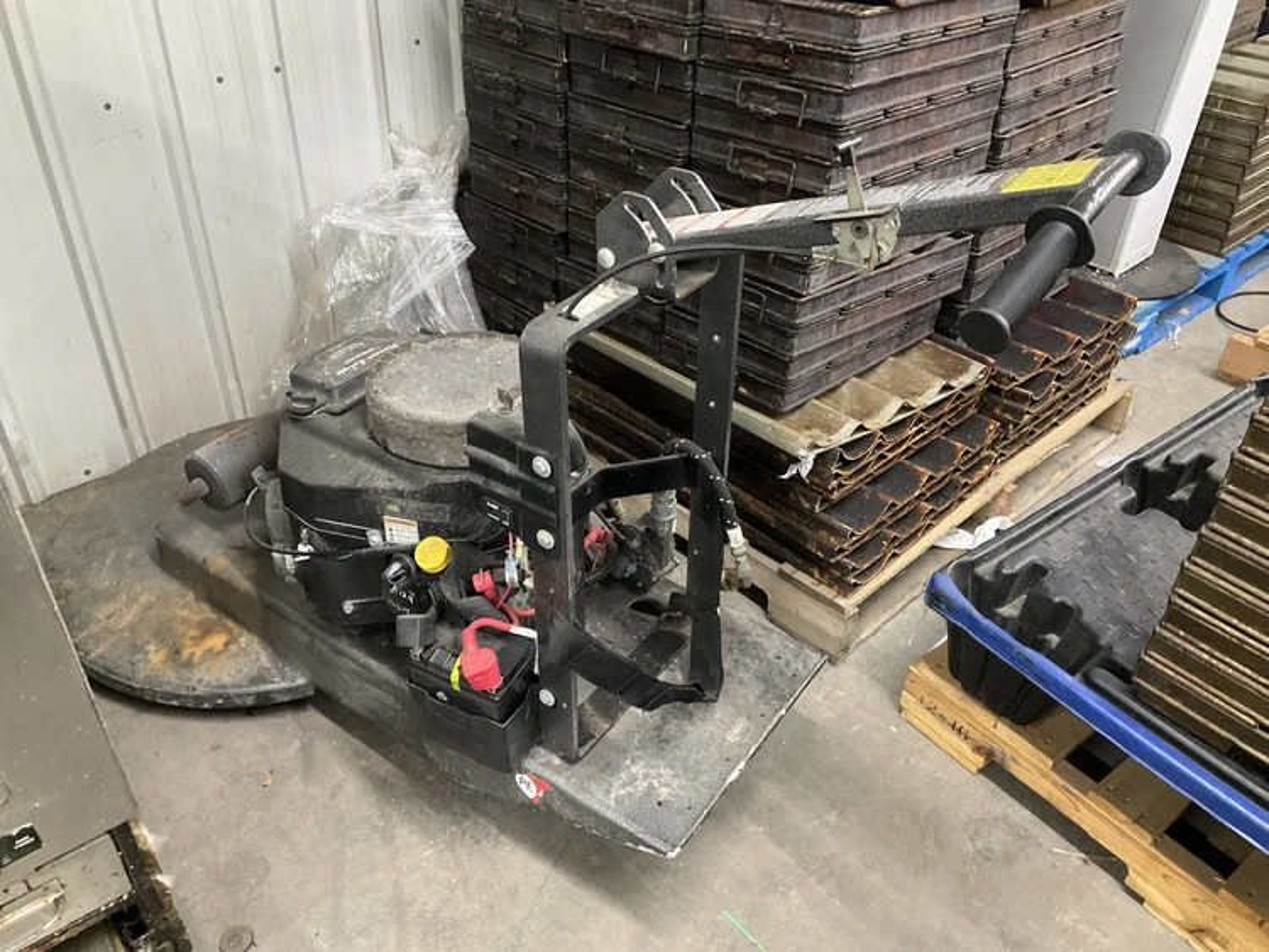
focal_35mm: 29
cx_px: 634
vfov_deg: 48.3
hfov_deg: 61.6
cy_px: 476
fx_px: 1063
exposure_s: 1/40
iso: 320
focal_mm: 3
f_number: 1.8
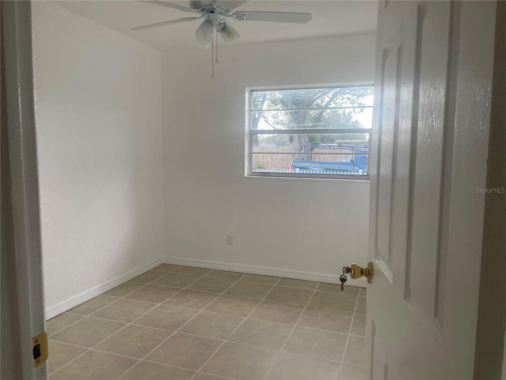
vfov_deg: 53.1
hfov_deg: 67.3
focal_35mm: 26
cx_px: 253
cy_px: 190
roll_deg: -0.5
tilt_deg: -5.3
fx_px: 380
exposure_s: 1/120
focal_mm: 4.2
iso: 32
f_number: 1.6
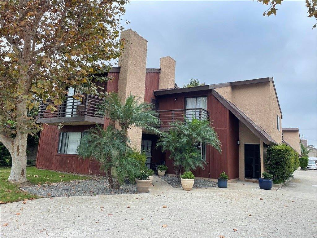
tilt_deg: +10.1
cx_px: 158
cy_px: 119
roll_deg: -3.0
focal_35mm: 26
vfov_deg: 53.1
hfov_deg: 67.3
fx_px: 238
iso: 32
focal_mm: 4.2
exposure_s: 1/286
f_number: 1.6
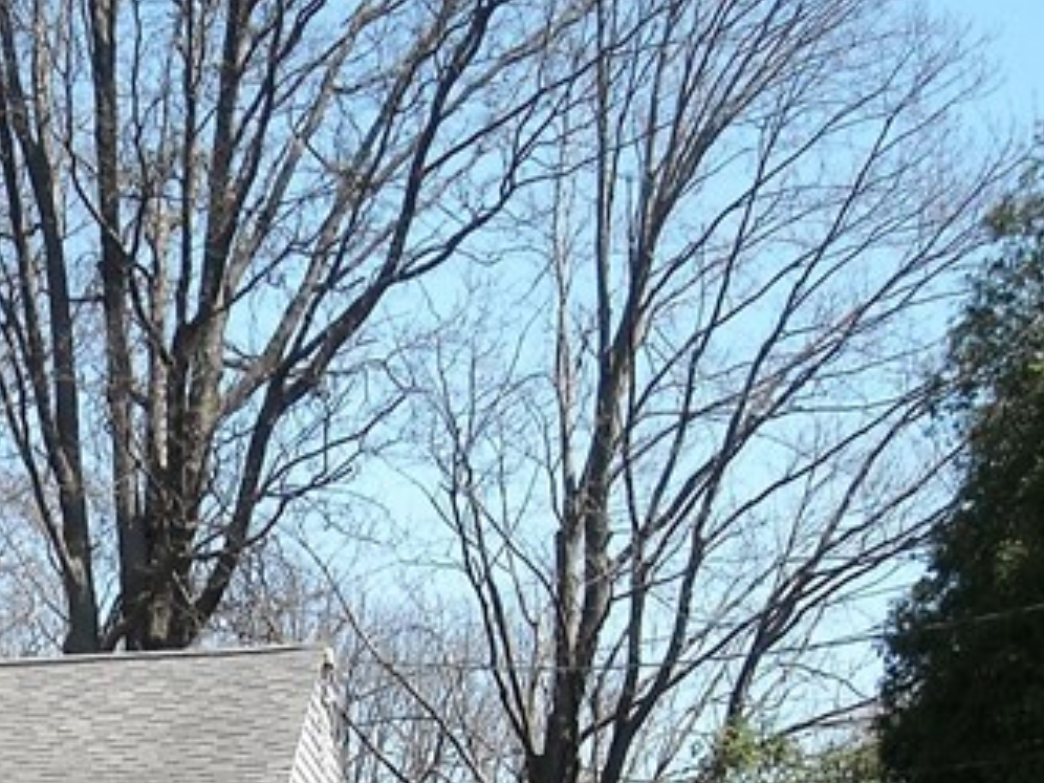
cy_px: 940
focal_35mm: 108
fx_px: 3257
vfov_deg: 13.3
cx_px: -261
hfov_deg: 17.3
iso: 64
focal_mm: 5.7
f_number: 5.6
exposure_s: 1/135
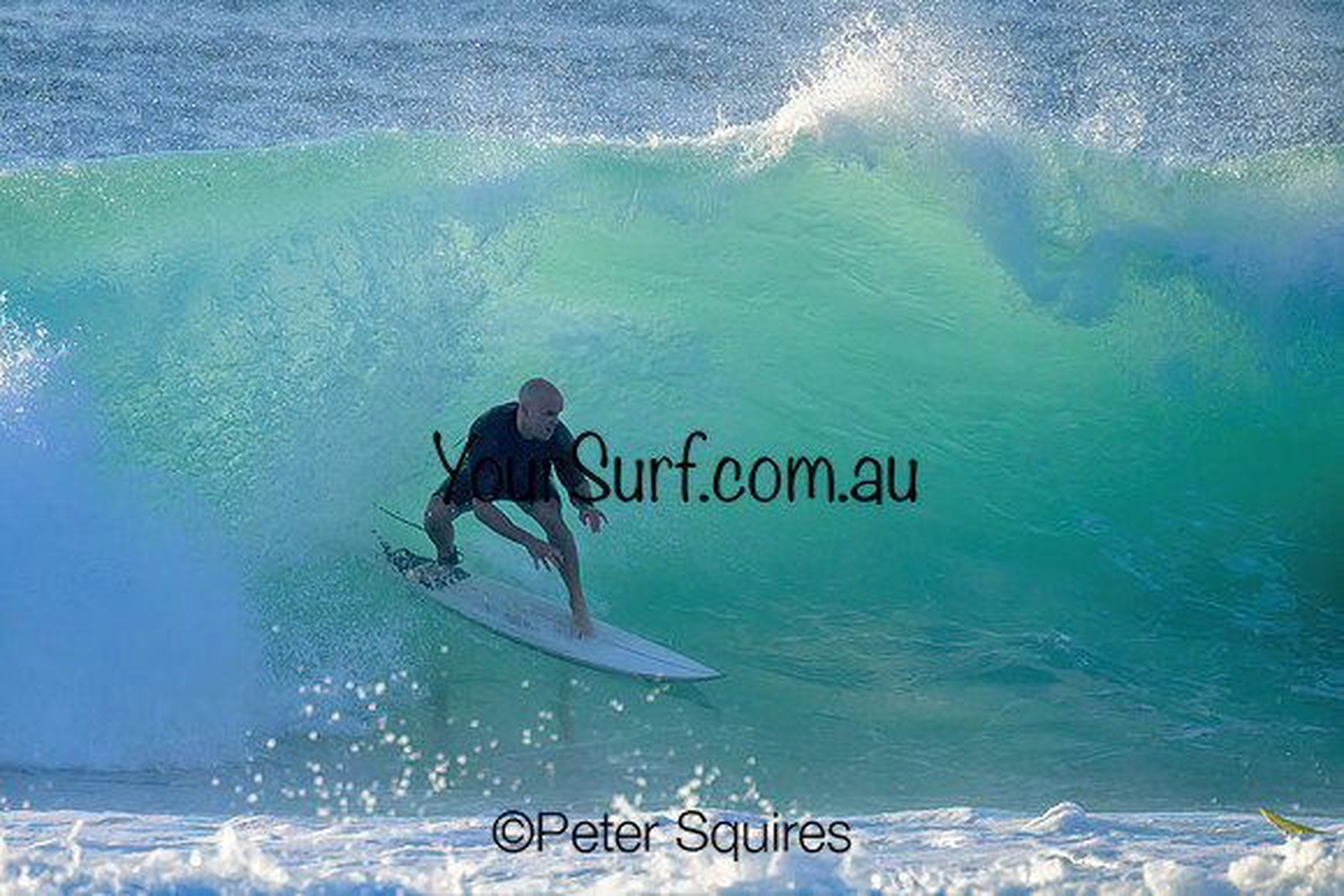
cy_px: 470
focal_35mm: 1022
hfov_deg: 2.0
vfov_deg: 1.3
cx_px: 497
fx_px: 38168
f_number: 11
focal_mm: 800
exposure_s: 1/1600
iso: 1000
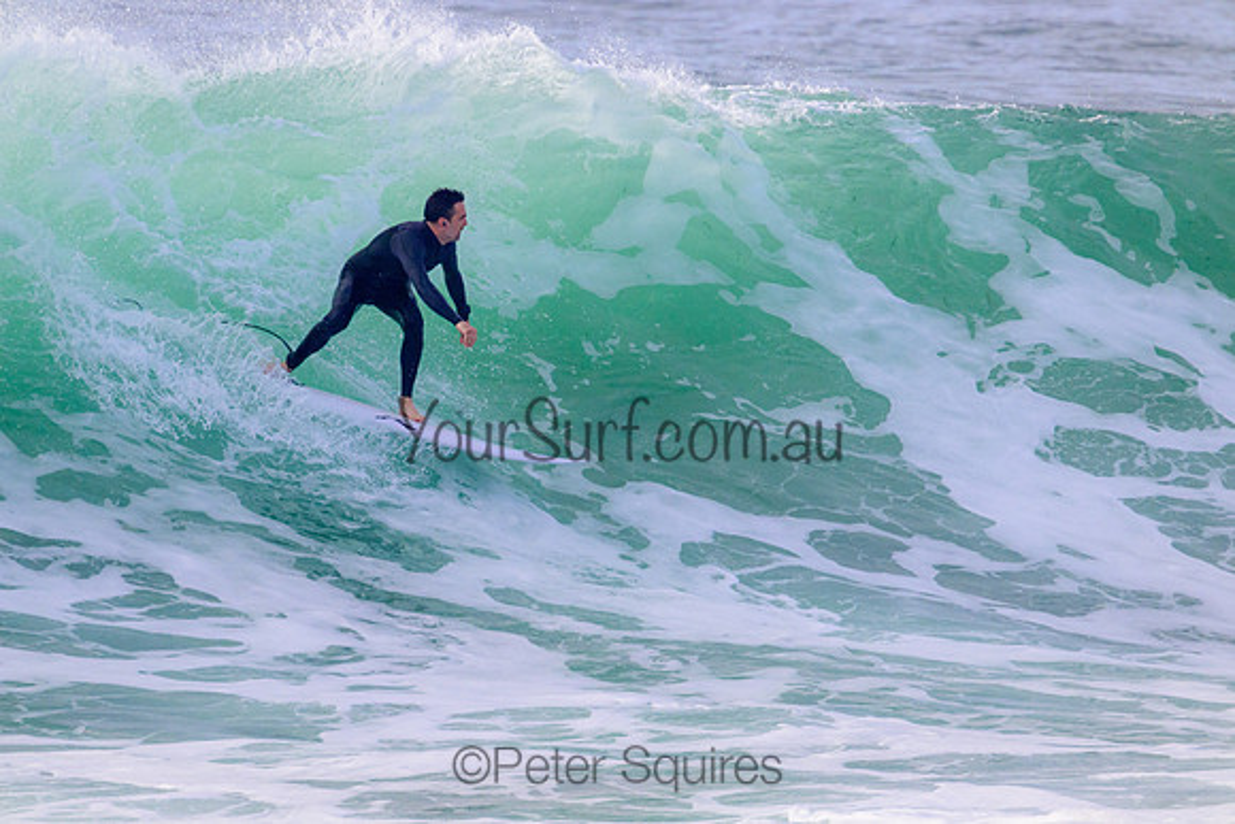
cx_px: 618
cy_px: 412
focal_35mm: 800
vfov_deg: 1.7
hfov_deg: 2.6
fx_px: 27450
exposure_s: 1/2000
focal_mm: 800
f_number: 11
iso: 1800
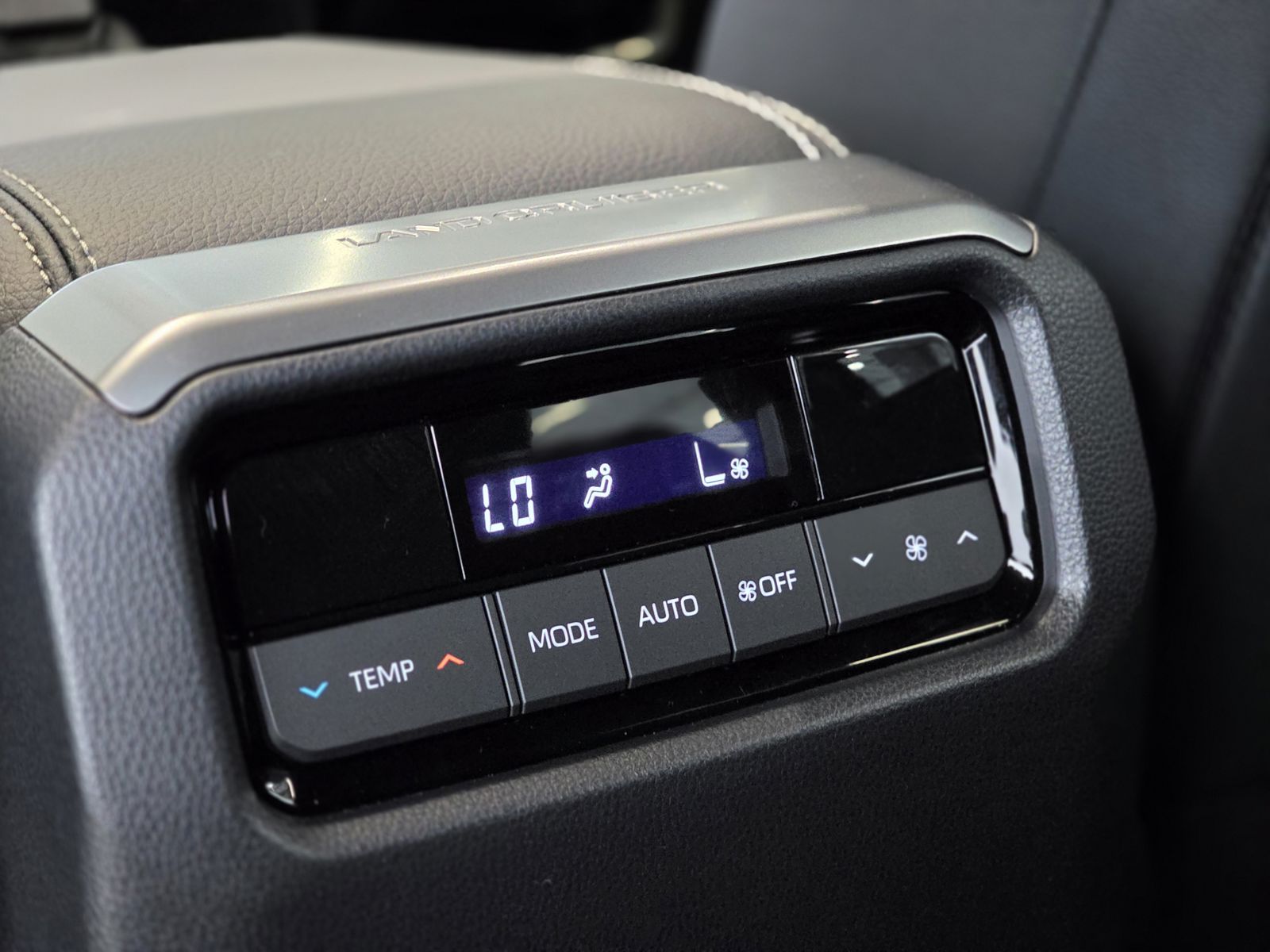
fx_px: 2531
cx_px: 635
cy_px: 476
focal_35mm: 69
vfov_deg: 21.3
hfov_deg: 28.2
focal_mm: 7.9
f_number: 2.4
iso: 2500
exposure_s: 1/33.3
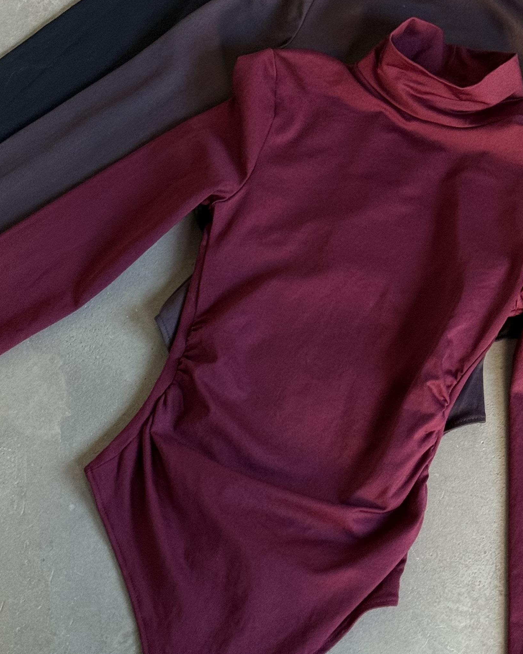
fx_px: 1799
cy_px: 230
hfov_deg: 16.5
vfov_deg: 20.5
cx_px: 382
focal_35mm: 93
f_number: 1.78
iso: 250
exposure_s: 1/47
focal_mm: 6.76
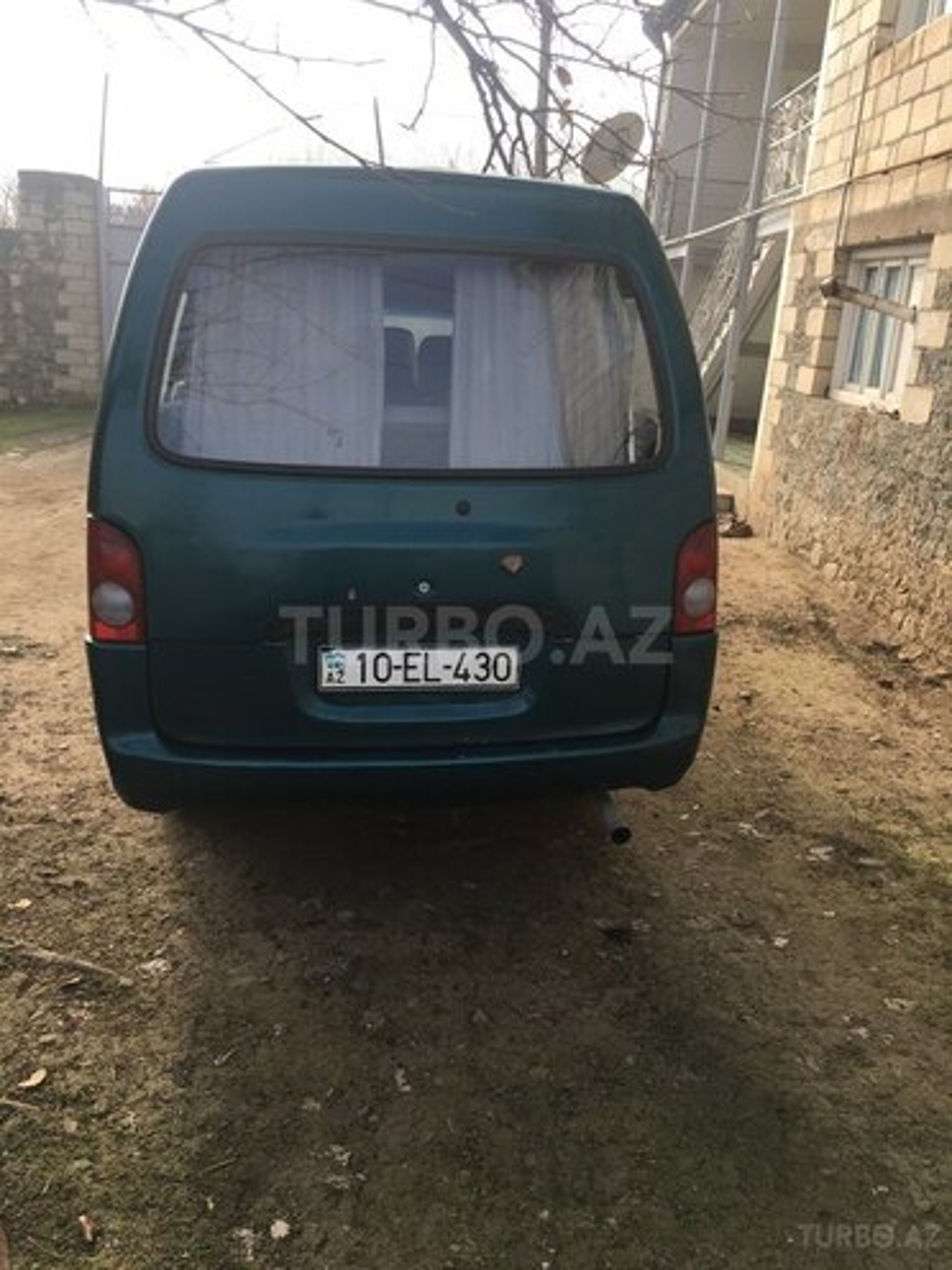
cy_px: 635
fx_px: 1063
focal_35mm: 29
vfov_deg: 61.7
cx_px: 476
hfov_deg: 48.2
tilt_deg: -17.5
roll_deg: -4.8
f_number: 2.2
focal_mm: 4.15
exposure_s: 1/527
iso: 25
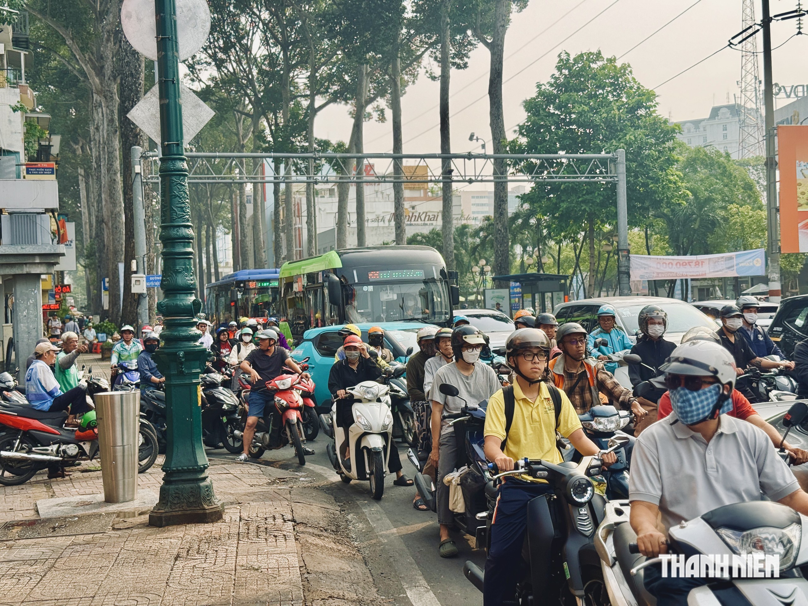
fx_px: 1120
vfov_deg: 30.3
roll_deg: +1.6
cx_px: 404
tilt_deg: +0.3
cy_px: 303
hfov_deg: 39.7
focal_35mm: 48
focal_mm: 6.76
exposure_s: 1/2865
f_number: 1.78
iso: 80
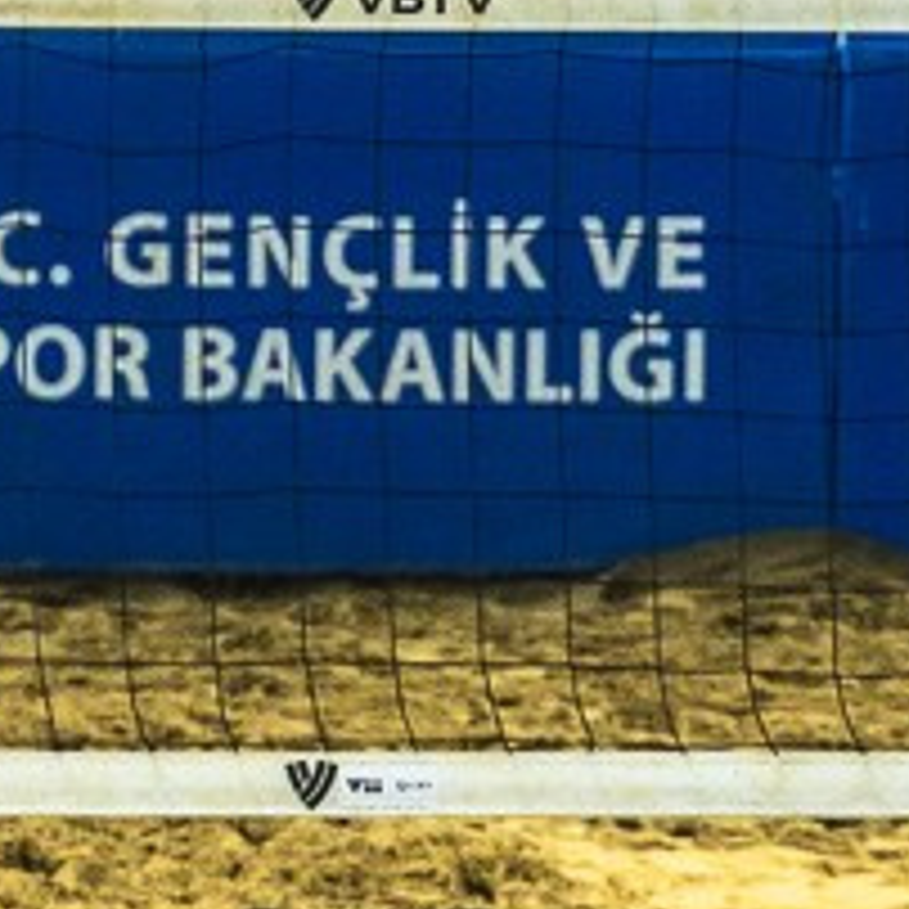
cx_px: -716
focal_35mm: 566
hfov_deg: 3.1
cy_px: 1645
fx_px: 16815
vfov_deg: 3.1
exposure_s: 1/640
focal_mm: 70
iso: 800
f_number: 3.2
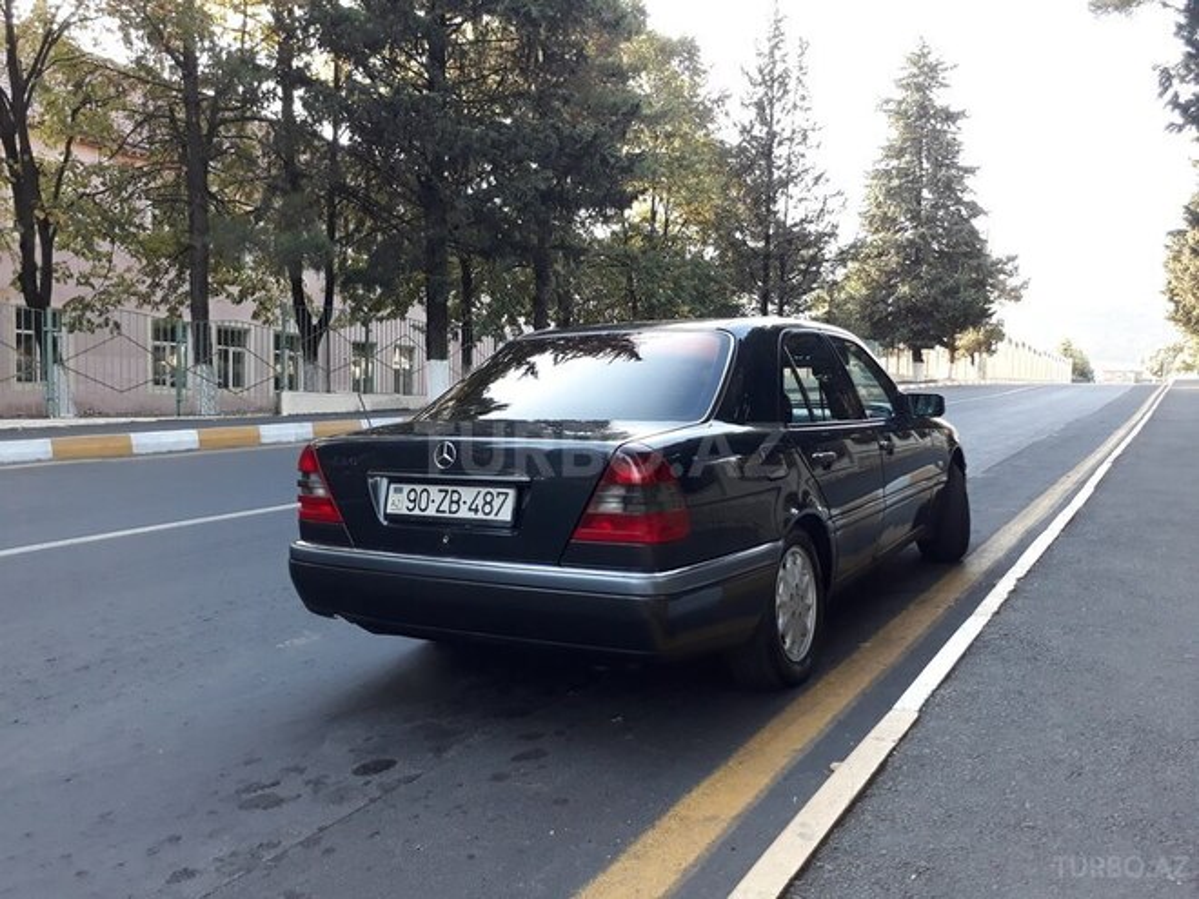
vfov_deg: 51.4
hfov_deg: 65.3
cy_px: 450
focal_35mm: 27
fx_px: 935
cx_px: 600
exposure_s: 1/100
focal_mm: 3.6
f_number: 1.9
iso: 80
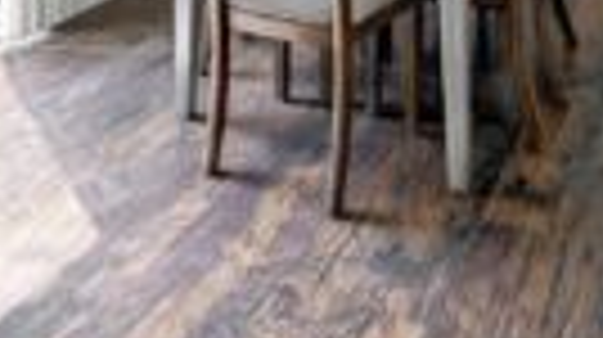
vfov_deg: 20.2
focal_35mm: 47
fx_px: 751
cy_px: -223
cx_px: 212
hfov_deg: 43.3
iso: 3200
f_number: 11
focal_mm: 10
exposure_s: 1/20
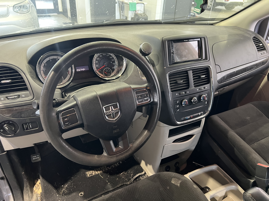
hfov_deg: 67.3
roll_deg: -2.9
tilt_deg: -32.1
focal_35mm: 26
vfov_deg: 53.1
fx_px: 202
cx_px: 134
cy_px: 100
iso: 400
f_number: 1.5
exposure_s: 1/60
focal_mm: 5.7
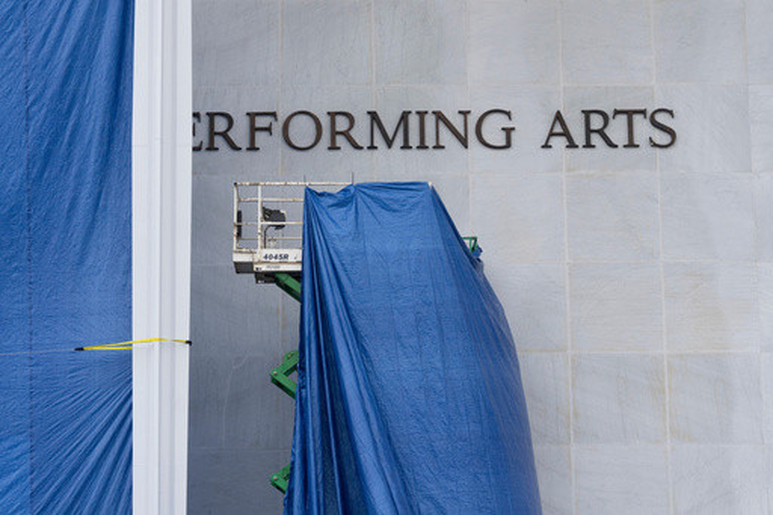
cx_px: 386
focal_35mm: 101
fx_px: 2168
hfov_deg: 20.2
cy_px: 258
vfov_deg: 13.5
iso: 640
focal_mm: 101
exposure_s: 1/800
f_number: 2.8
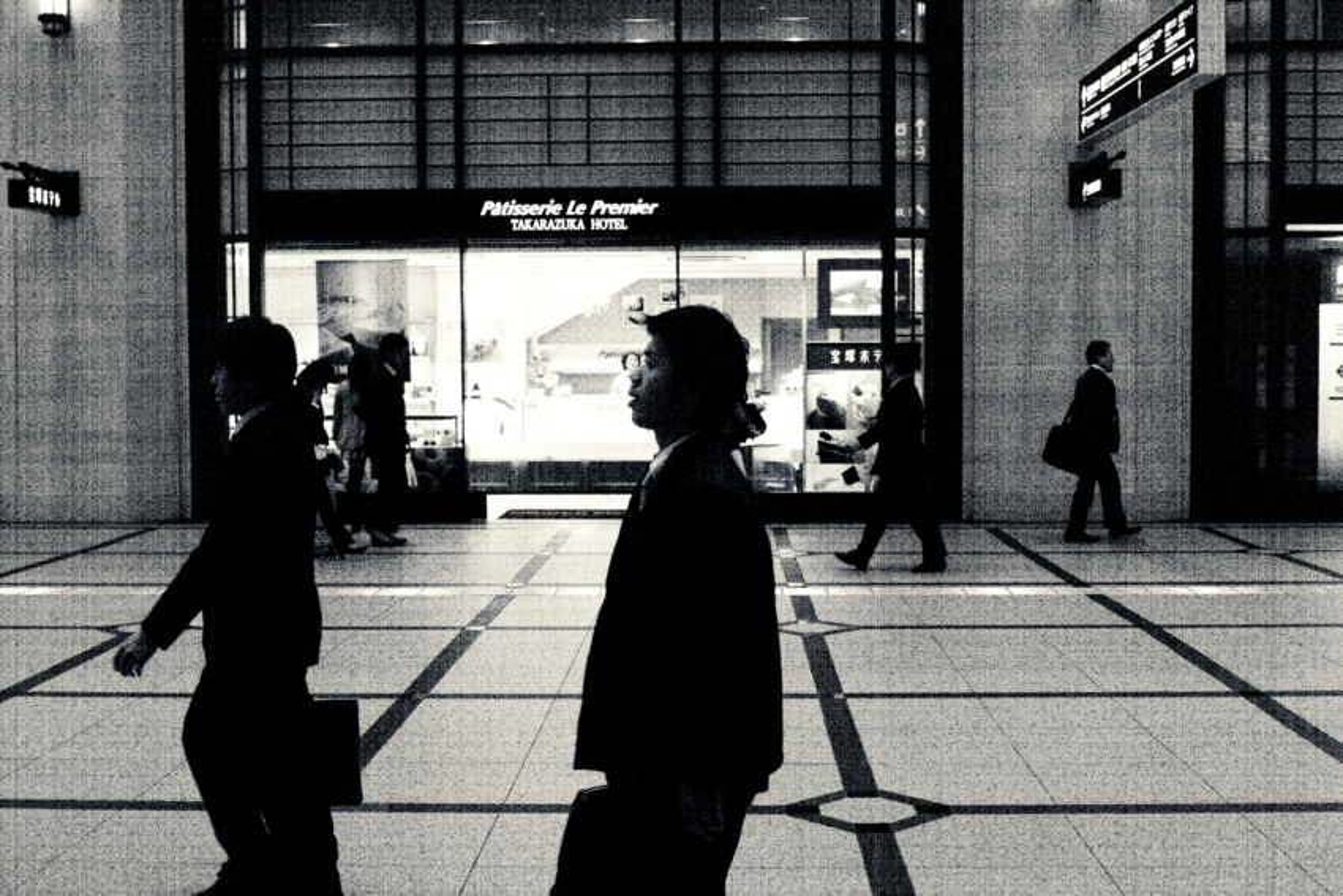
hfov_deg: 43.6
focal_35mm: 45
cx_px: 672
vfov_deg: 29.9
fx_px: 1679
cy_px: 448
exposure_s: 1/320
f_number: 7.1
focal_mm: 30
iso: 6400
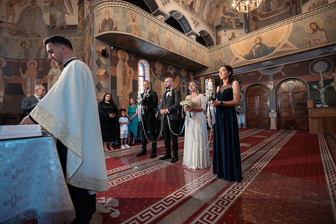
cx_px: 168
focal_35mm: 15
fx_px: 140
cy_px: 112
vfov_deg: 77.4
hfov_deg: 100.4
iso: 1600
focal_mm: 15
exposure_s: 1/125
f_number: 2.8
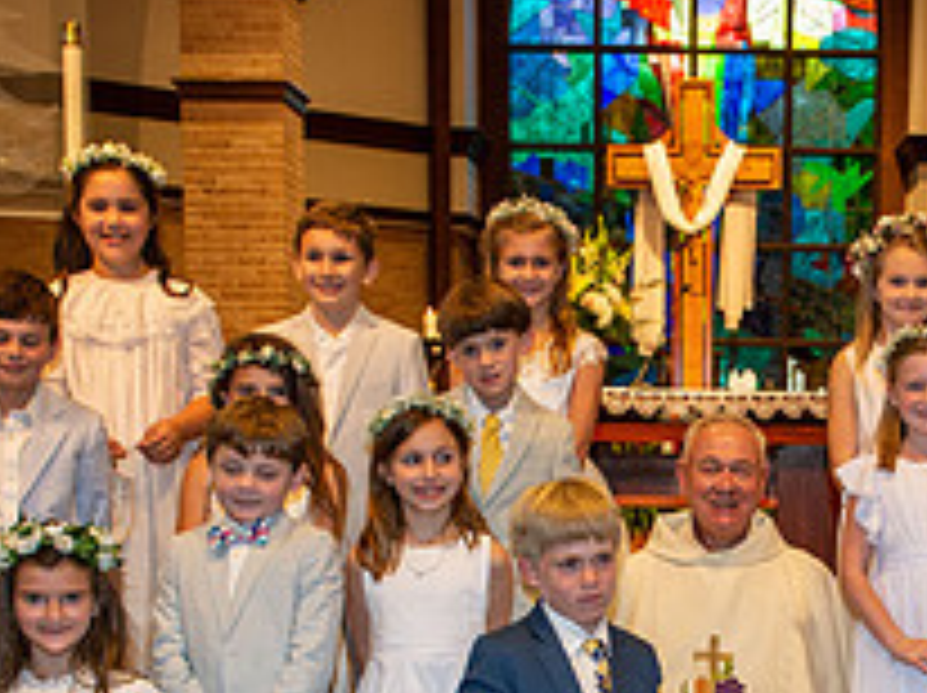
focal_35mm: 65
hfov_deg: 29.1
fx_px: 1739
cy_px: 702
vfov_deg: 21.7
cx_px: 752
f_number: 5
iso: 1600
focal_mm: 24
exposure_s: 1/125
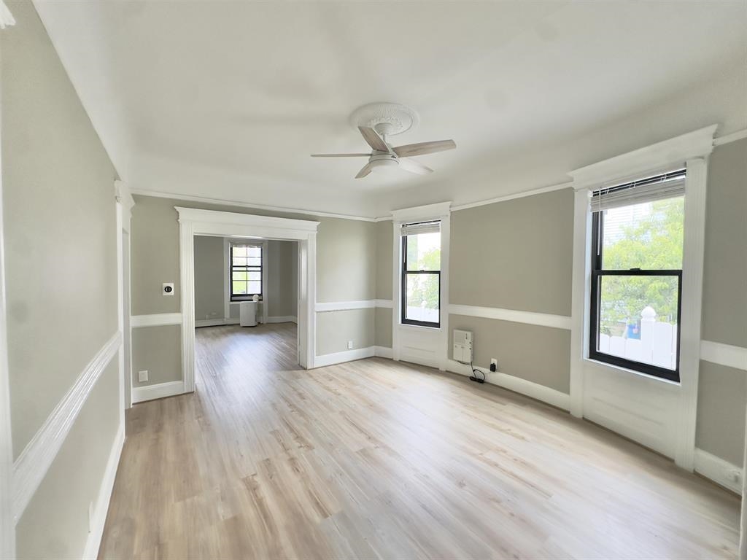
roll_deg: +0.0
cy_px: 280
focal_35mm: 14
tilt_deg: -2.0
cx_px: 374
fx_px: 302
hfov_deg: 102.1
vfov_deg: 85.7
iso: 160
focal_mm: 2.22
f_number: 2.2
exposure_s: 1/99
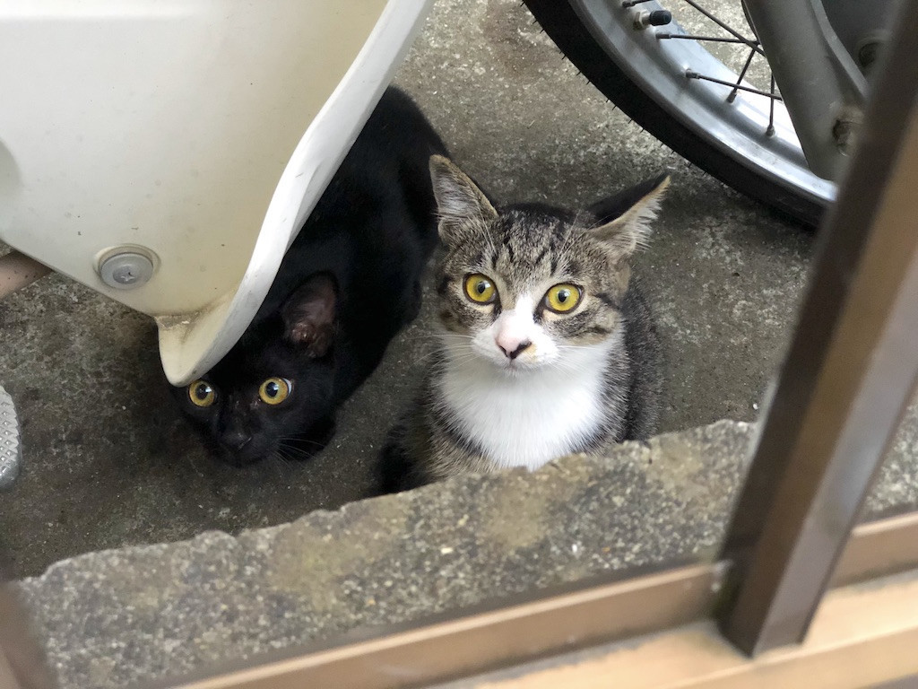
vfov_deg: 25.7
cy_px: 344
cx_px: 459
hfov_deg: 33.8
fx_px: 1512
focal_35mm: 57
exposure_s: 1/30
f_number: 2.8
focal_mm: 6.6
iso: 800
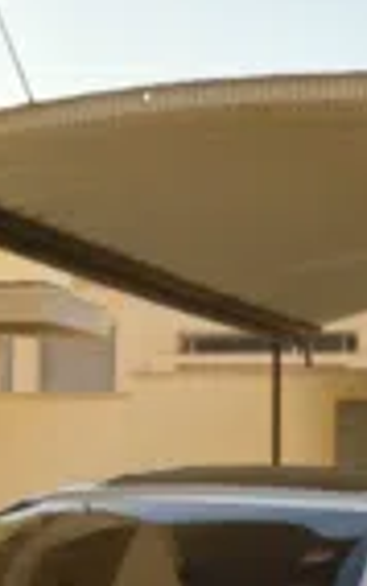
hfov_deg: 9.2
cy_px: 491
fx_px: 2284
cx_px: 115
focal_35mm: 143
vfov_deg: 14.5
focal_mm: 6.76
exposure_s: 1/538
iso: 100
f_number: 1.78
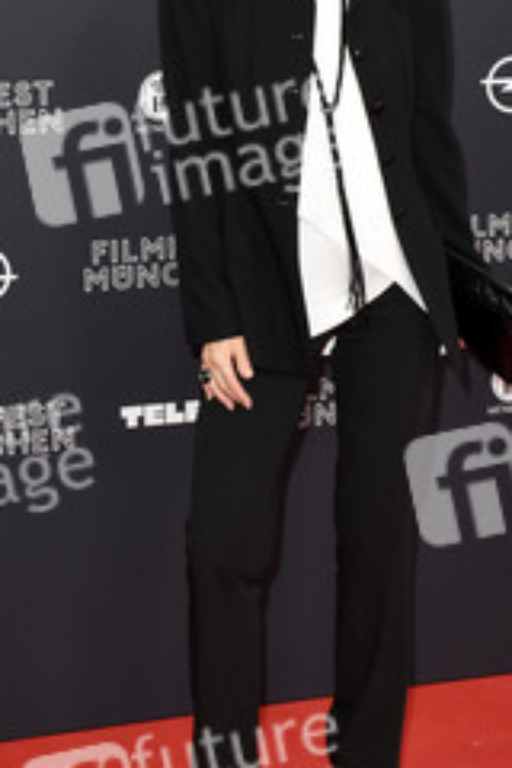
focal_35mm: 85
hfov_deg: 16.1
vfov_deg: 23.9
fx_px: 1813
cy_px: 310
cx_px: 278
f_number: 6.3
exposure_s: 1/125
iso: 640
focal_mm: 34
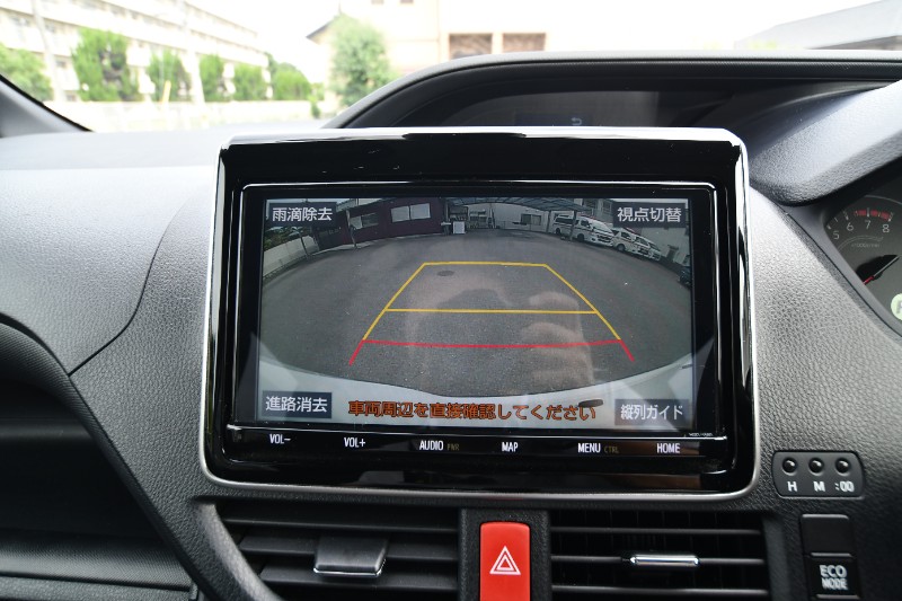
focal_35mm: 18
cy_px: 300
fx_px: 451
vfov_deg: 67.4
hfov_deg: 90.0
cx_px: 451
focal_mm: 12
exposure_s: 1/250
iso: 450
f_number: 4.8
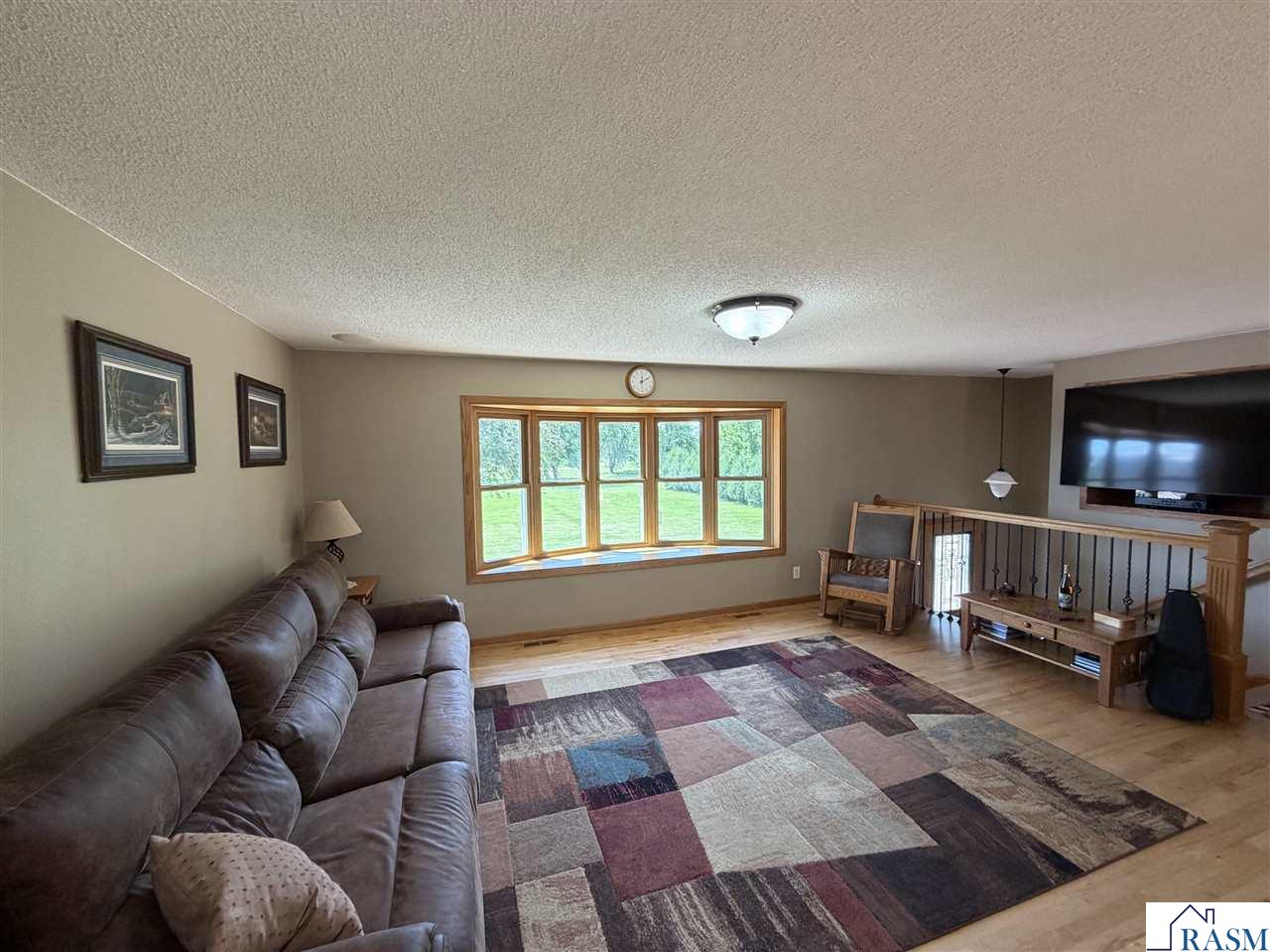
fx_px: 513
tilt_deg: -3.9
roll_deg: +1.1
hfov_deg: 102.1
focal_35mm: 14
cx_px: 635
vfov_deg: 85.6
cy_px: 476
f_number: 2.2
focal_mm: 2.22
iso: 200
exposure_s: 1/60
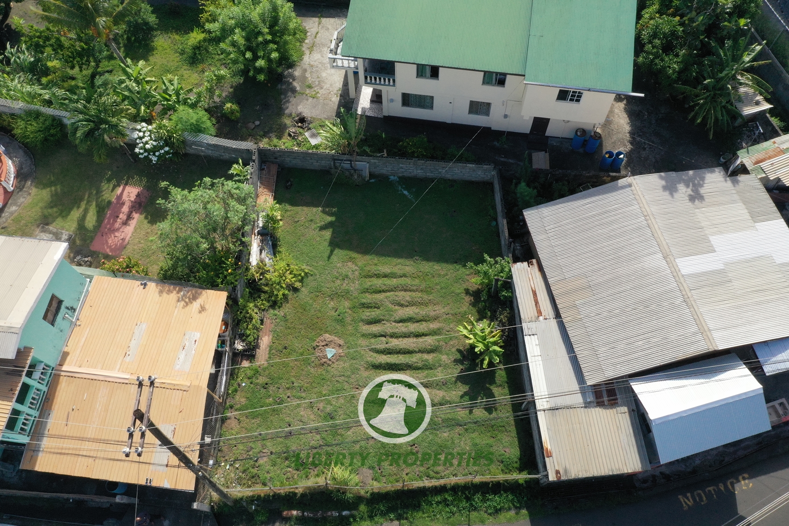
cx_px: 394
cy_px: 263
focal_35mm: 28
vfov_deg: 46.4
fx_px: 614
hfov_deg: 65.5
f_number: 10
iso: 500
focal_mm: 10.26
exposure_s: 1/15
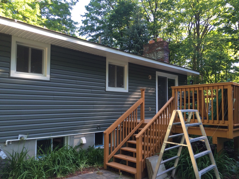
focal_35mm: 29
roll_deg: -1.7
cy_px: 90
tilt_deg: +3.1
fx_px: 200
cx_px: 120
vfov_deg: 48.2
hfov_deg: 61.7
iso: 40
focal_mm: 4.15
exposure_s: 1/120
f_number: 2.2
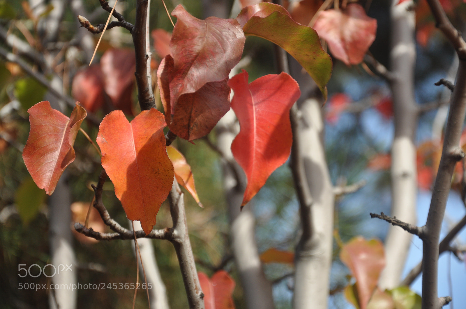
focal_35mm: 112
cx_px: 233
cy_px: 154
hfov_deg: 18.2
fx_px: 1455
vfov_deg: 12.1
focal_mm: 75
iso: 280
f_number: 5.6
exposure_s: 1/500
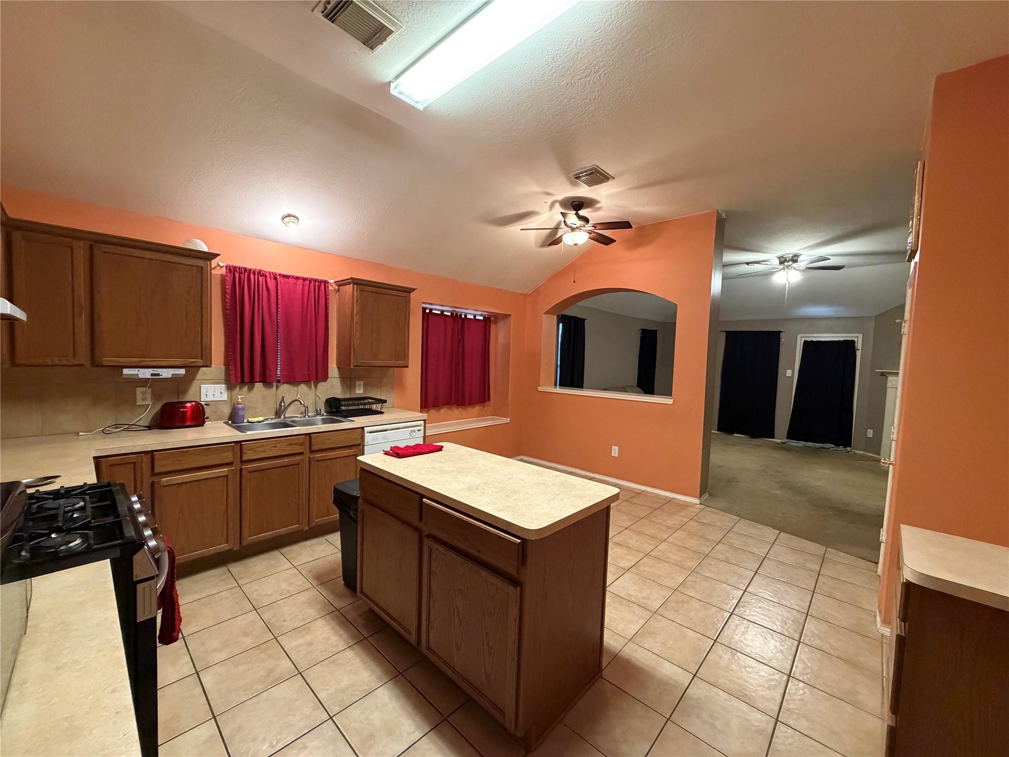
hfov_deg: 102.1
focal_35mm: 14
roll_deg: -2.2
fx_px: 408
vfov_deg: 85.7
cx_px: 504
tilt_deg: -3.2
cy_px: 378
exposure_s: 1/60
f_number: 2.2
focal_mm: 2.22
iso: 640
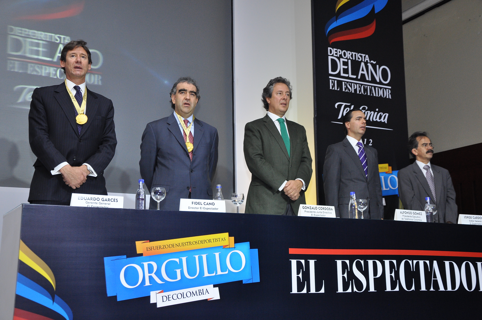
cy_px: 160
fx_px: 642
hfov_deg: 41.2
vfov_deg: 28.0
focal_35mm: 48
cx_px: 241
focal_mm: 32
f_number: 4.2
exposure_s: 1/30
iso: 800
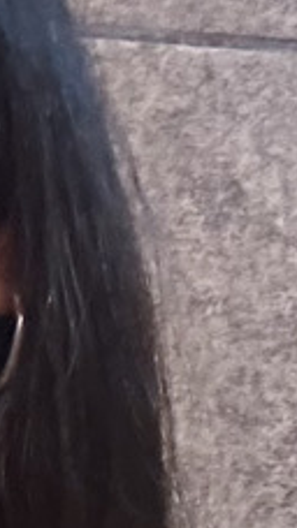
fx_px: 2061
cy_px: 679
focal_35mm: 147
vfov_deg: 14.1
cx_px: -404
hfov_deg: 7.7
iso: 320
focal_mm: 2.69
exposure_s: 1/25
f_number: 1.9
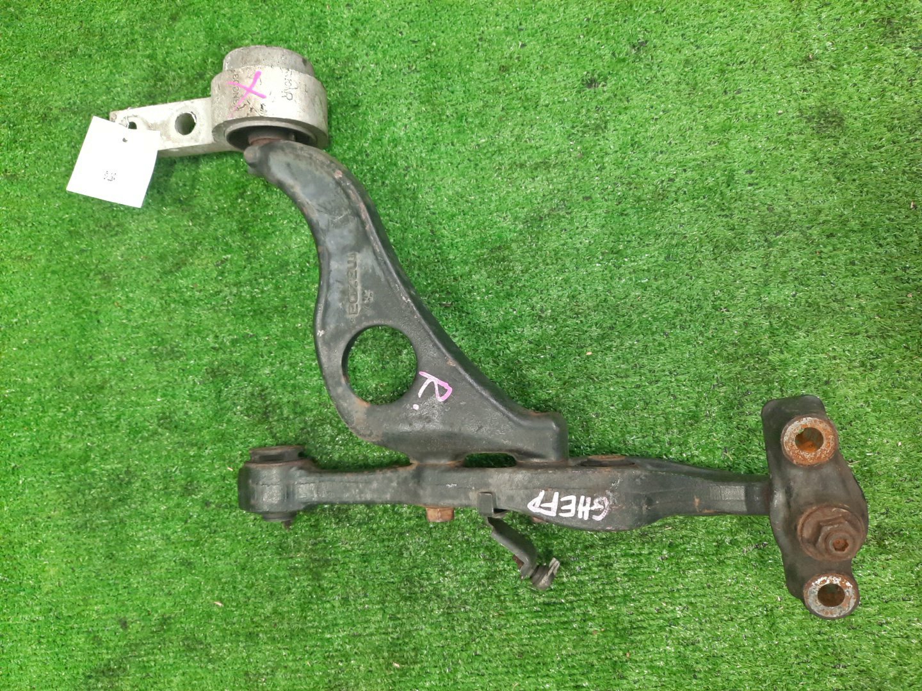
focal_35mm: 25
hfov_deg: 69.4
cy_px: 346
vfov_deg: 54.9
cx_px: 461
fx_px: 666
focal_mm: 4.6
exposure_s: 1/33
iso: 321
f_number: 2
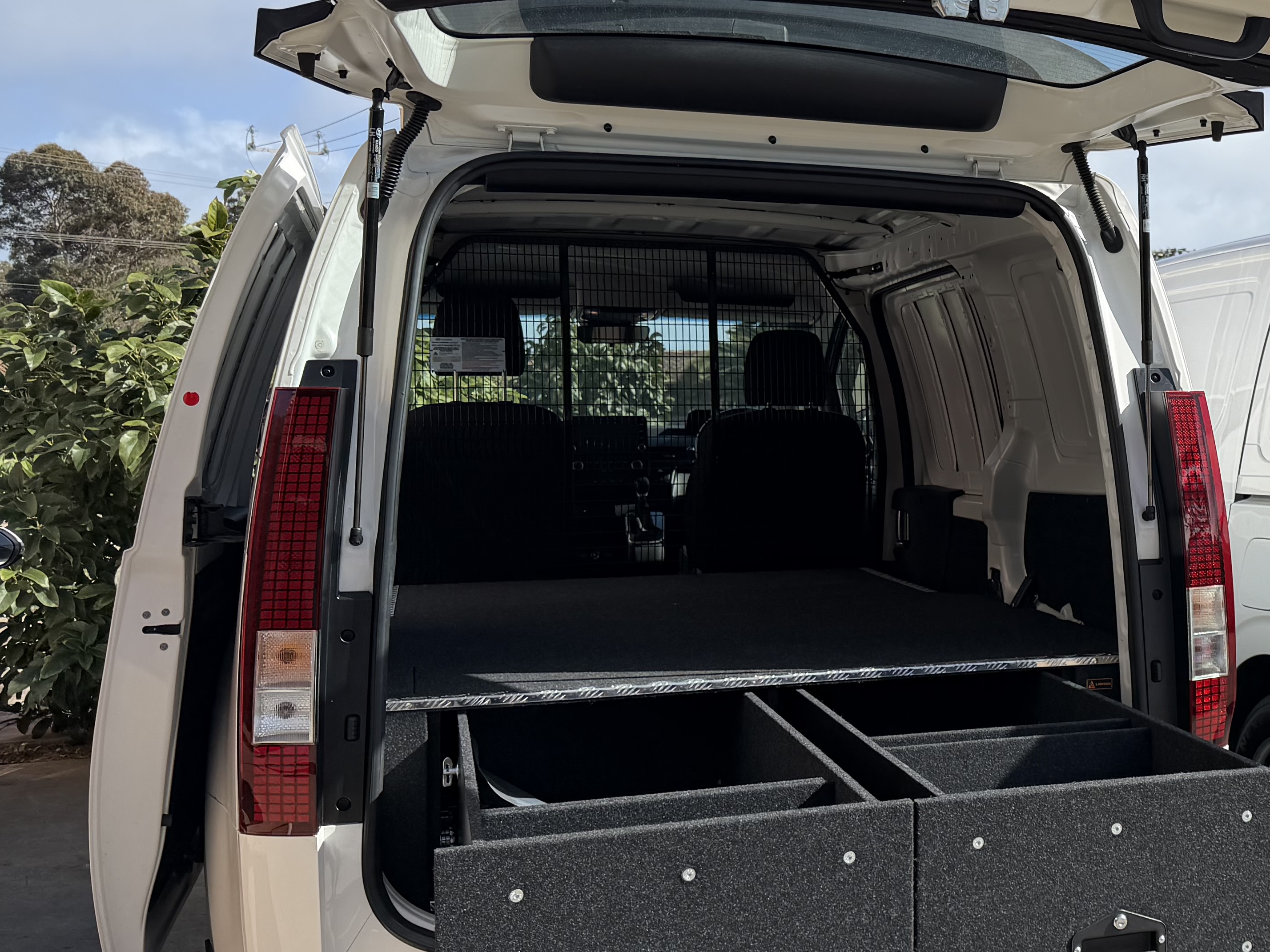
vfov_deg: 30.2
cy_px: 428
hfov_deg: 36.5
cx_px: 1208
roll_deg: +0.1
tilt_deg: -1.4
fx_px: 1761
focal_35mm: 48
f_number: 1.78
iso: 80
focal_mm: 6.76
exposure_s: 1/3759
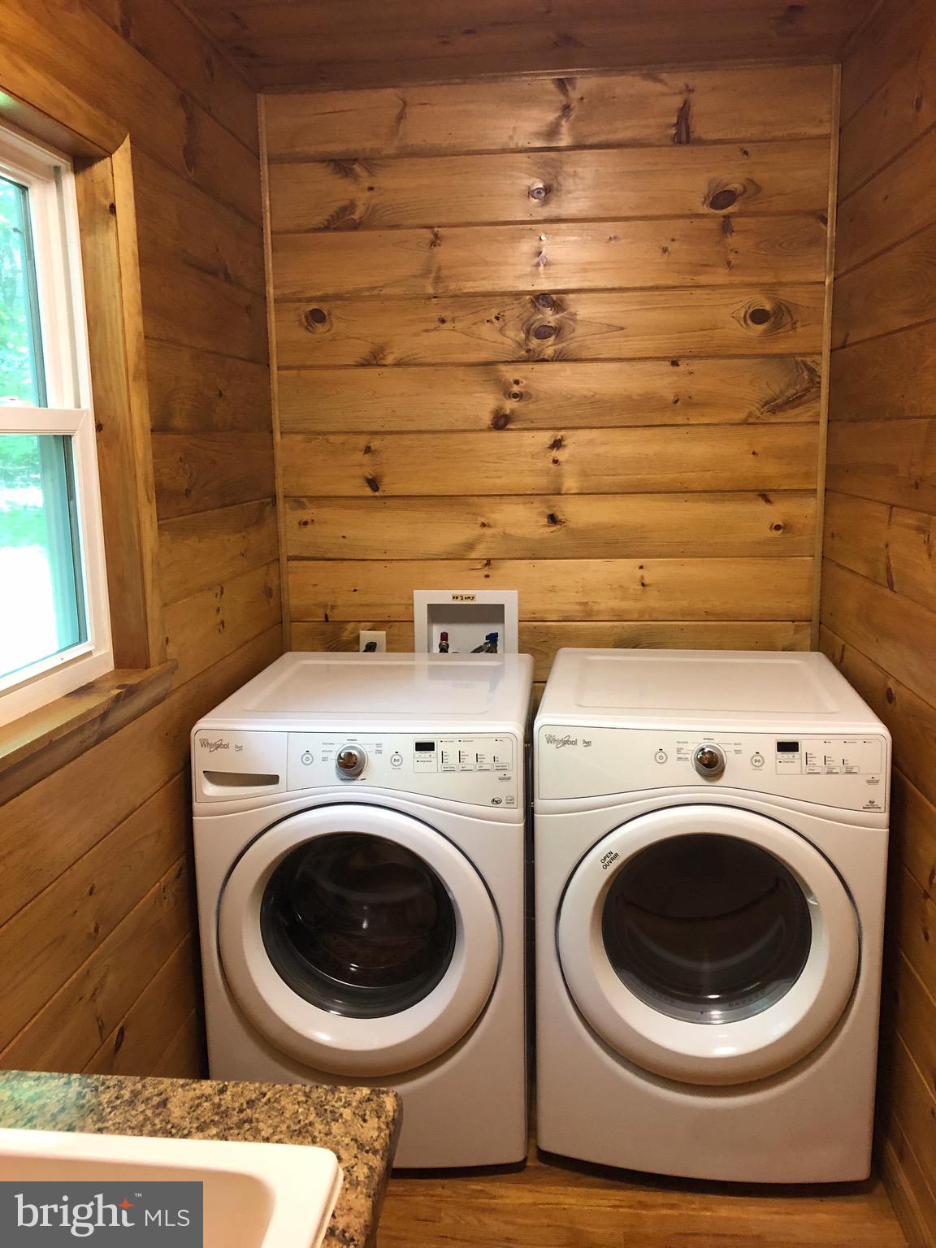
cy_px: 624
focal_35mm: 28
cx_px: 468
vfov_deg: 63.4
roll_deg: +0.0
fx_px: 1009
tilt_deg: -9.1
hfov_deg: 49.7
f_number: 1.8
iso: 100
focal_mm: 3.99
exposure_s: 1/15
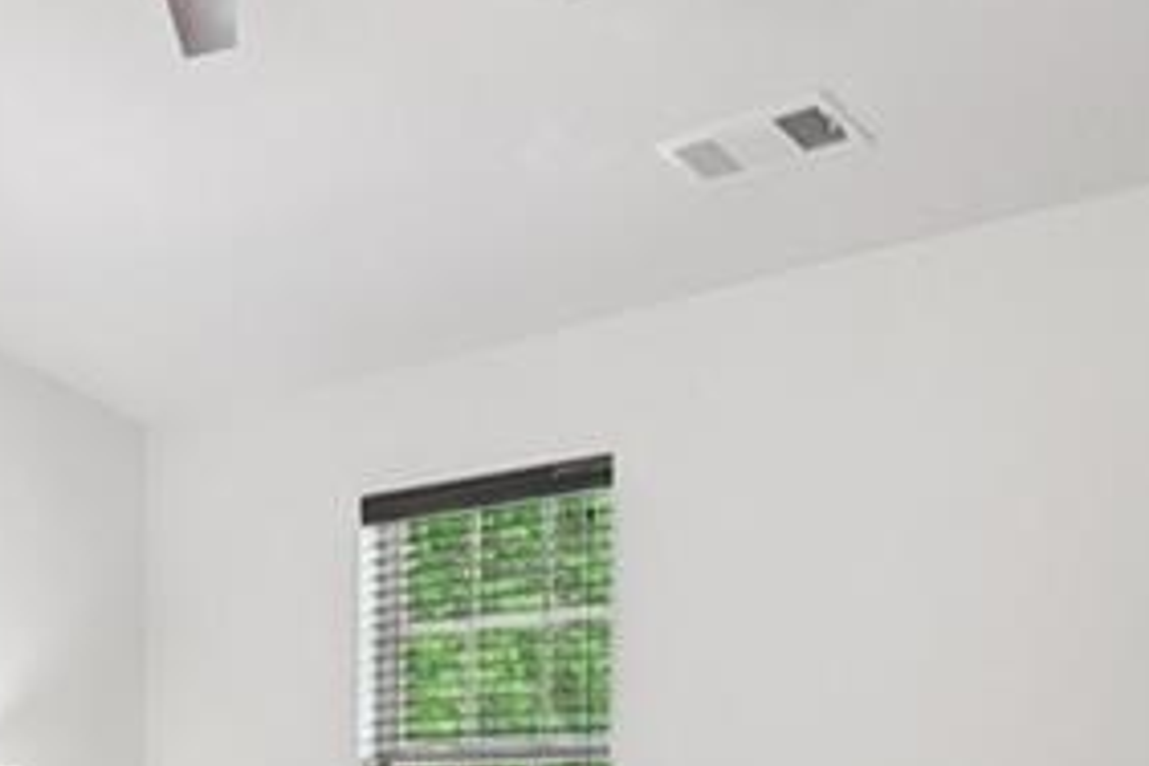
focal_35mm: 58
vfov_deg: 22.1
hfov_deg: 33.7
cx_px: 265
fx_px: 1851
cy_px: 841
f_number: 8
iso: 800
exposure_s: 1/20
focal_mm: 16
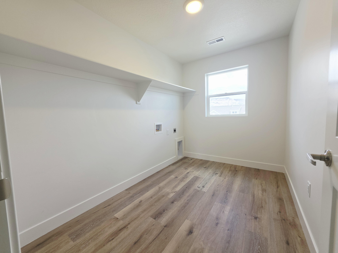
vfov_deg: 89.9
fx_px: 127
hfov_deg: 106.2
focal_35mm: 13
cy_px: 126
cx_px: 169
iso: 25
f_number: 1.9
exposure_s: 1/120
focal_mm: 2.2
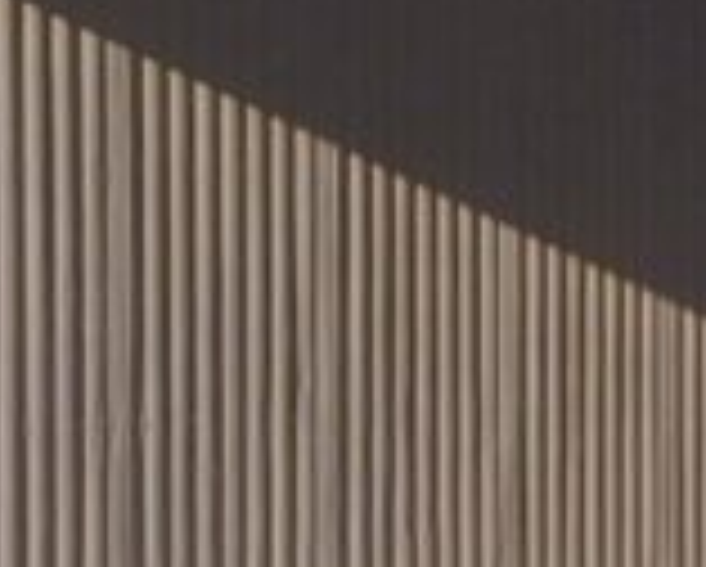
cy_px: 256
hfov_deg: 13.2
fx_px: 3054
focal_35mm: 146
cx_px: 297
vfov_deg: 10.6
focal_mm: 4
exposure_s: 1/1250
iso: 125
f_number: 3
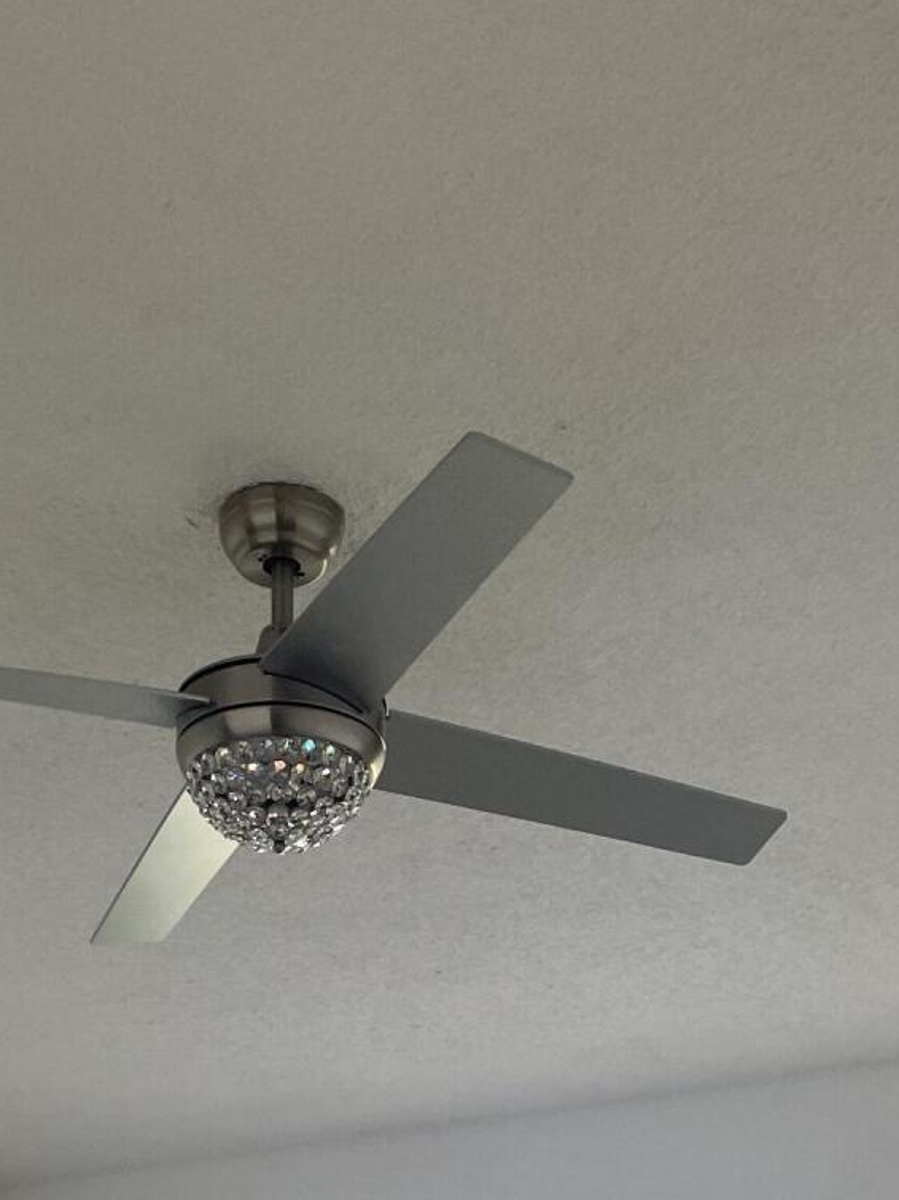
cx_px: 409
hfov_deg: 21.3
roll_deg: -1.2
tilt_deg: +8.9
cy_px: 1569
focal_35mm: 69
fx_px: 2391
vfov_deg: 24.5
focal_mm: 4.2
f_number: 1.6
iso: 80
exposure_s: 1/121
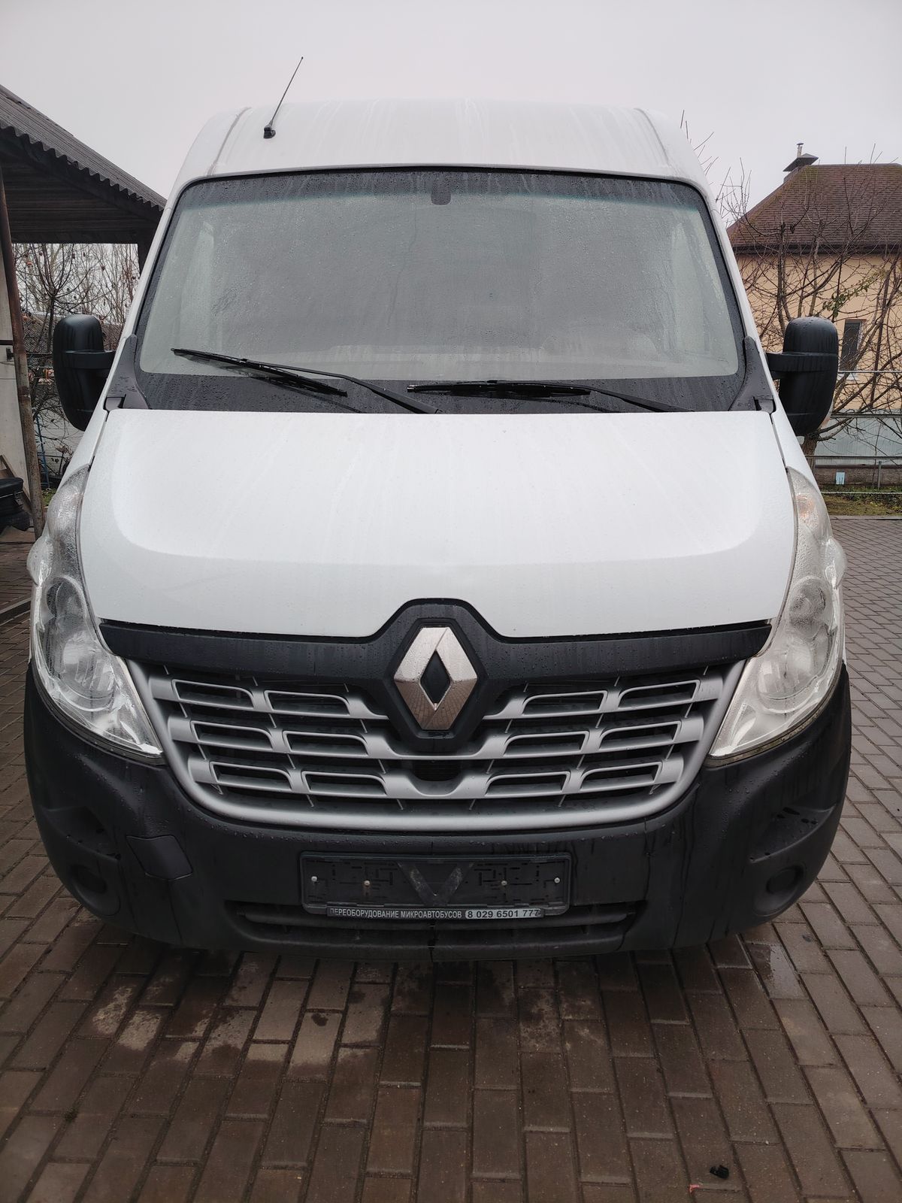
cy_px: 602
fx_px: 834
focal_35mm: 24
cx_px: 451
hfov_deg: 56.8
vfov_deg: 71.6
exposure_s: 1/100
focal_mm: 5.25
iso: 225
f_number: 1.75
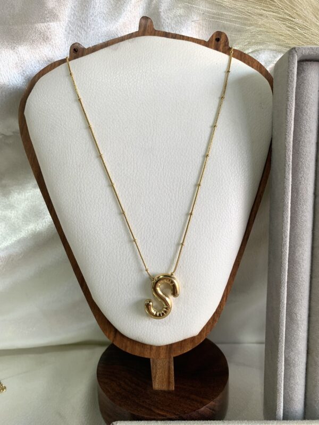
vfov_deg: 67.3
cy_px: 212
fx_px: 319
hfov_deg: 53.1
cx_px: 160
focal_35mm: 26
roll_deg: +1.6
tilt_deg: -17.0
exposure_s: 1/100
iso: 100
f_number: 1.8
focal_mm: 4.25
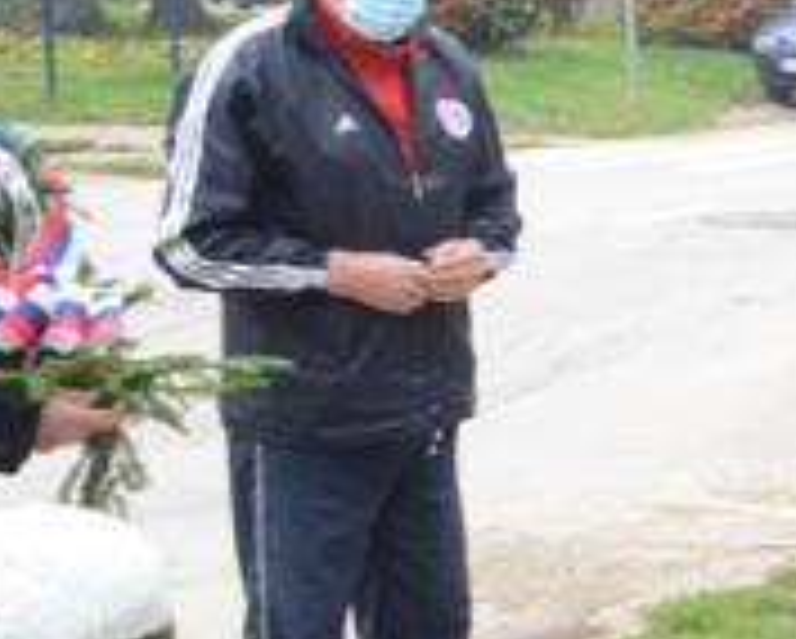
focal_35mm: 122
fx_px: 2877
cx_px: 1408
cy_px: 261
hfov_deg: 14.1
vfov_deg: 12.7
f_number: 11
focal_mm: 24
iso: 500
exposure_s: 1/50
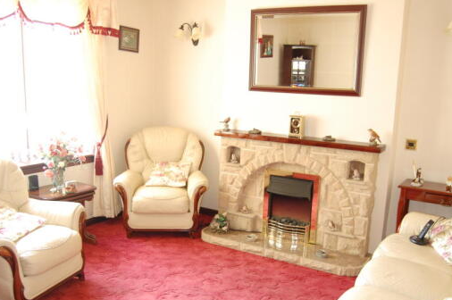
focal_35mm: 35
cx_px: 210
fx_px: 439
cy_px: 179
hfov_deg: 54.4
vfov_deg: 37.6
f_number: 3.5
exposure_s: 1/10
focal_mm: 18
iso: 400
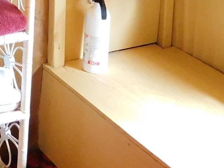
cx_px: 16
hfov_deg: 17.3
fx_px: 725
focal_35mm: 112
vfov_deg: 12.2
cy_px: -131
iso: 400
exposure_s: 1/10
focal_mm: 4
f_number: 3
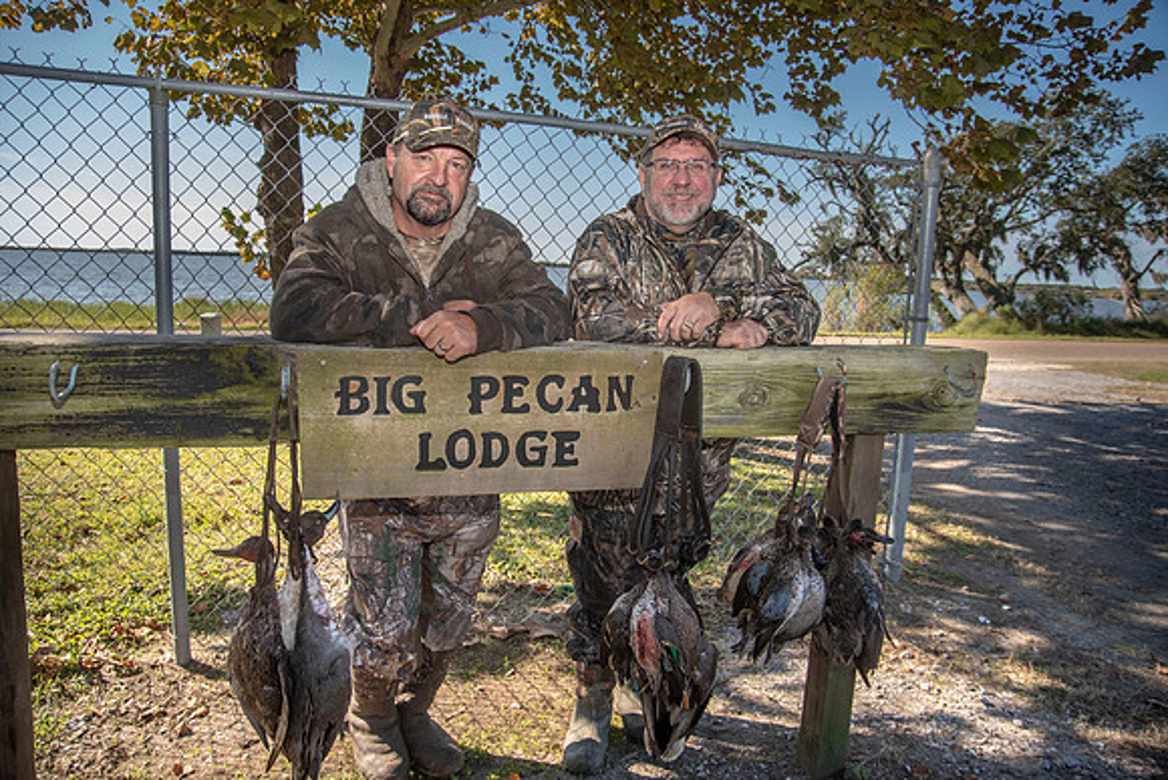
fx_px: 779
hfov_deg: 73.7
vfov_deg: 53.2
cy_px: 390
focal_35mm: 24
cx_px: 584
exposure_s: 1/250
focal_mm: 24
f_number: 6.3
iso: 125
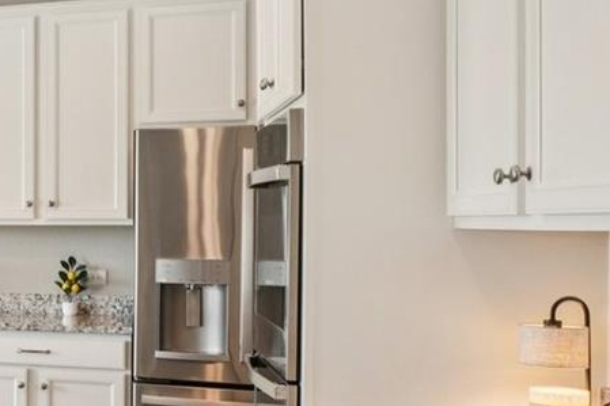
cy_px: 224
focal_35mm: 59
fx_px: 996
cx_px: -409
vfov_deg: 23.1
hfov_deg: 23.3
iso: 200
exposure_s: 1/30
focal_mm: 11
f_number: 8
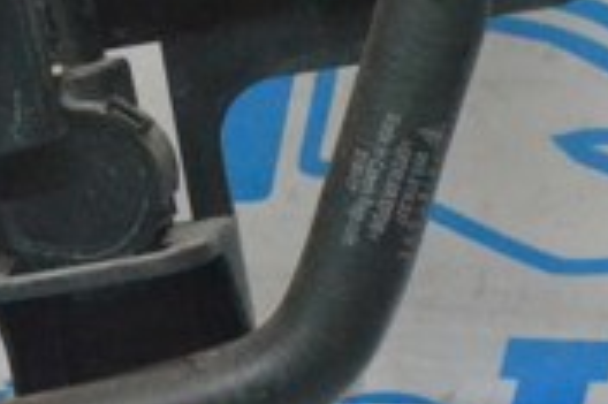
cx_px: -318
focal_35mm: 196
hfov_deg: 10.2
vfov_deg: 7.0
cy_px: 69
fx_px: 3307
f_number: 10
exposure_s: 1/160
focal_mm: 36
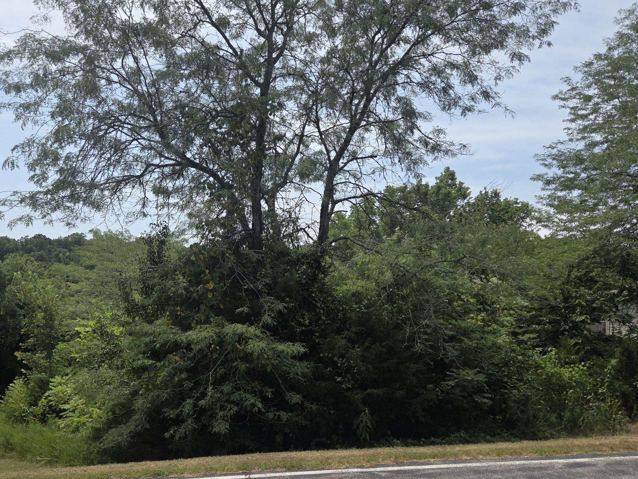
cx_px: 298
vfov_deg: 48.1
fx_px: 534
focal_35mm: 29
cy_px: 276
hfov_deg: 61.6
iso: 80
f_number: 1.8
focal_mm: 5.4
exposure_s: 1/4021
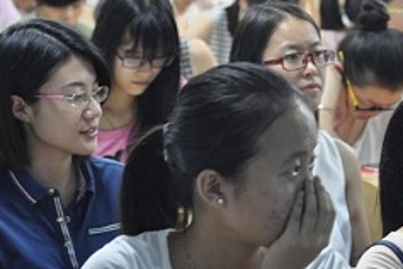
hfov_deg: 12.5
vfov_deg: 8.4
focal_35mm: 163
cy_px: 86
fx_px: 1825
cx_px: 349
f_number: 3.2
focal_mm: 50
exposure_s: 1/40
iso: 800
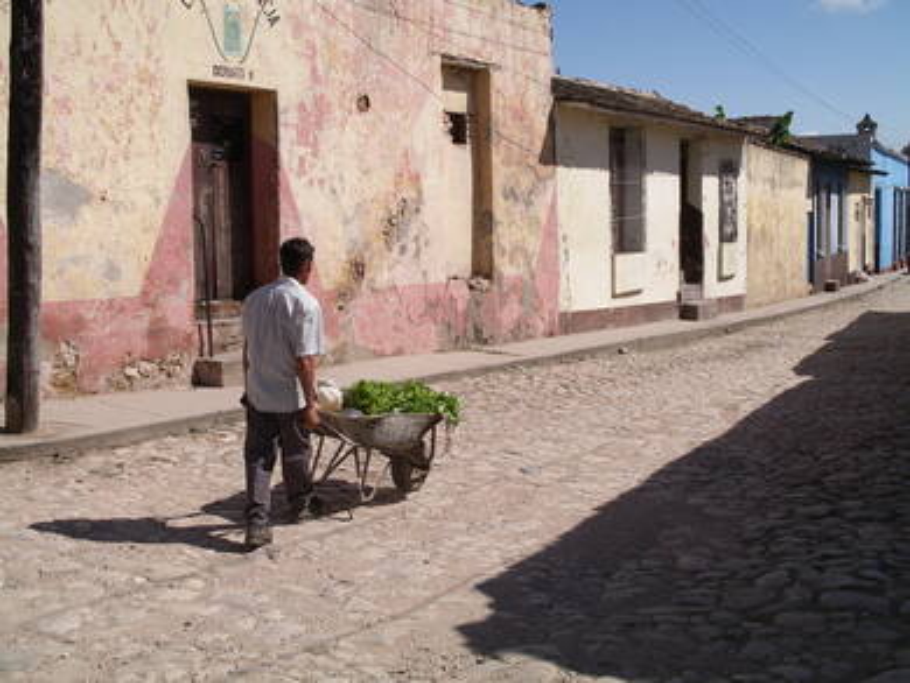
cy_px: 342
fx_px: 1184
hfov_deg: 42.1
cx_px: 455
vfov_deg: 32.2
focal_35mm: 45
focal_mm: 9.3
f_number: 7.2
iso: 80
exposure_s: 1/400
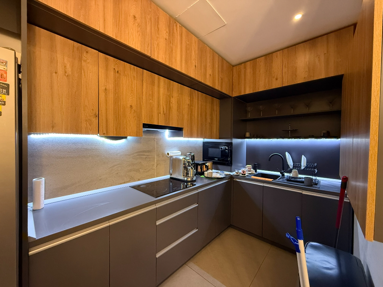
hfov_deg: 102.1
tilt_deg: -0.9
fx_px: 155
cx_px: 192
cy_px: 144
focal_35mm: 14
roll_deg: -0.3
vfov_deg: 85.7
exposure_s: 1/50
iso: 500
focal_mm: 2.22
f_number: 2.2
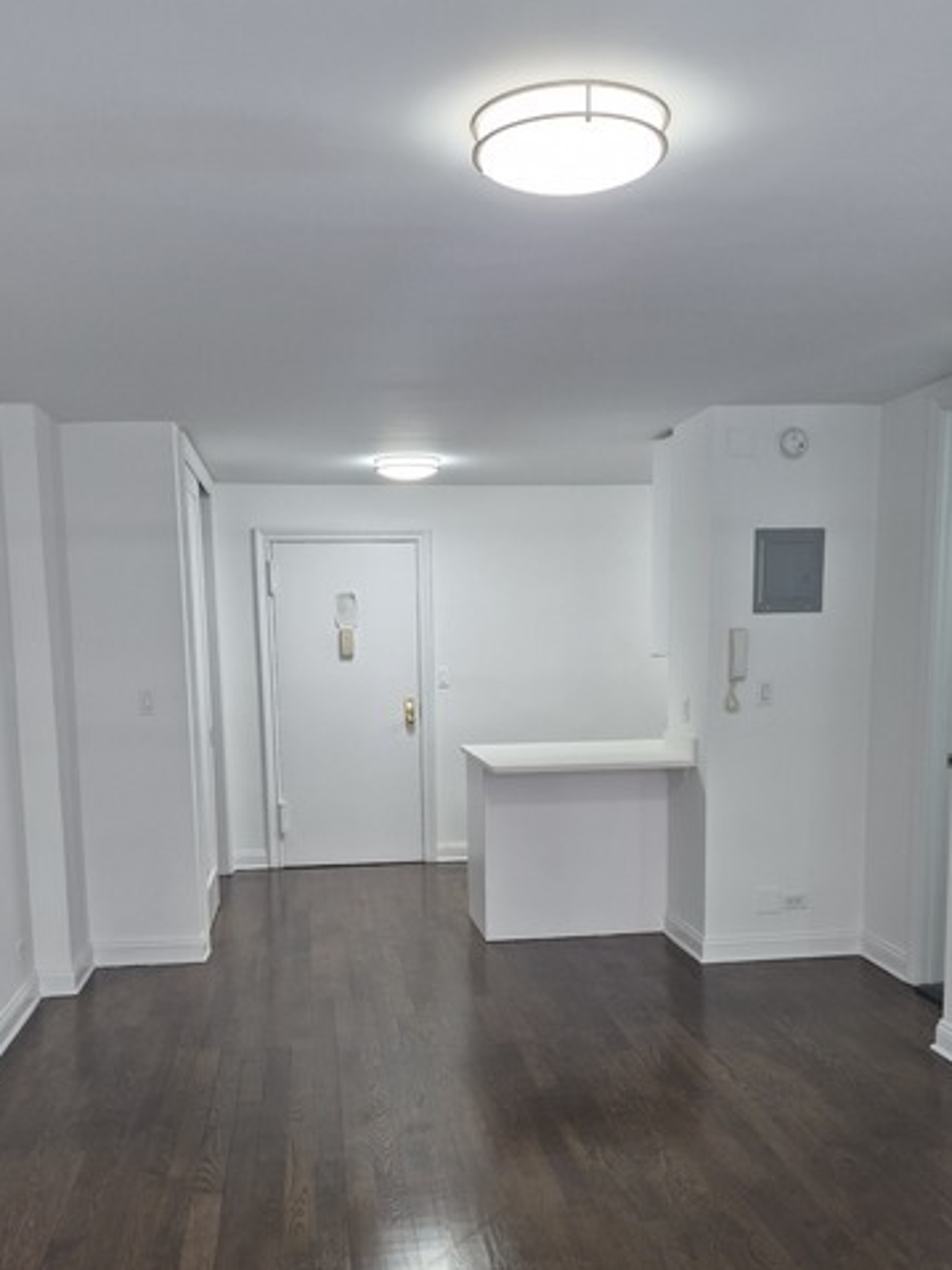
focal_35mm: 32
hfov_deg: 44.1
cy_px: 826
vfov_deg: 55.9
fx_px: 1174
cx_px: 480
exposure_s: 1/120
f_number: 1.8
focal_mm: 5.4
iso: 250
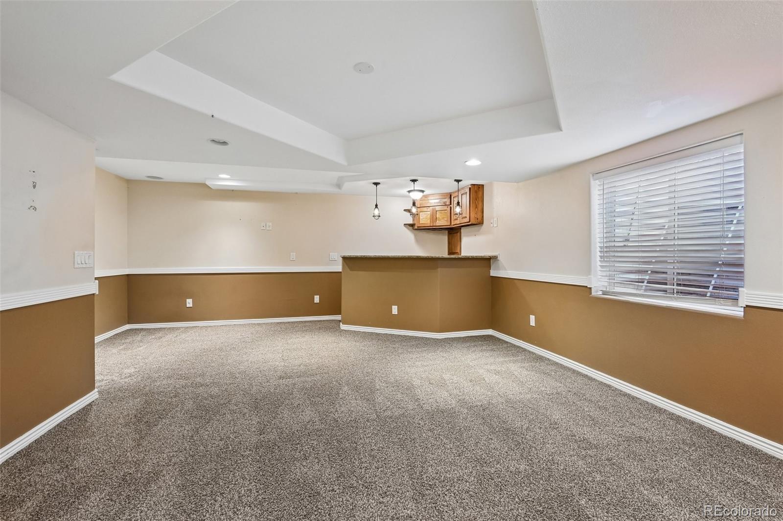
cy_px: 260
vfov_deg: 77.3
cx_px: 392
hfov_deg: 100.4
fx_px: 326
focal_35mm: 15
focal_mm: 15
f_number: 10
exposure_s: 1/6
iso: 400
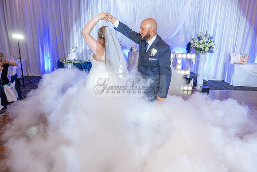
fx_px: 171
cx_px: 128
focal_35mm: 24
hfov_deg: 73.7
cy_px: 86
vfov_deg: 53.2
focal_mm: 24
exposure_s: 1/160
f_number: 3.5
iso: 1600
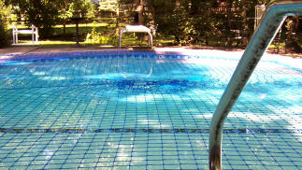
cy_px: 171
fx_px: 529
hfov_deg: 31.9
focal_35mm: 66
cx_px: 157
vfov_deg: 17.8
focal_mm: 5.6
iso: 80
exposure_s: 1/158
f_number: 2.7
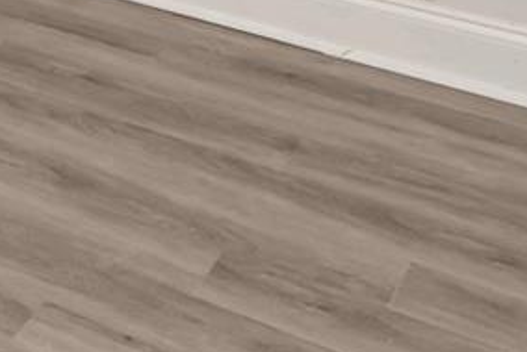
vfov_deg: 12.0
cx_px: -436
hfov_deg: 17.8
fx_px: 1319
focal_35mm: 90
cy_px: -519
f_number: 6.7
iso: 500
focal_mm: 16
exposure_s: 1/60
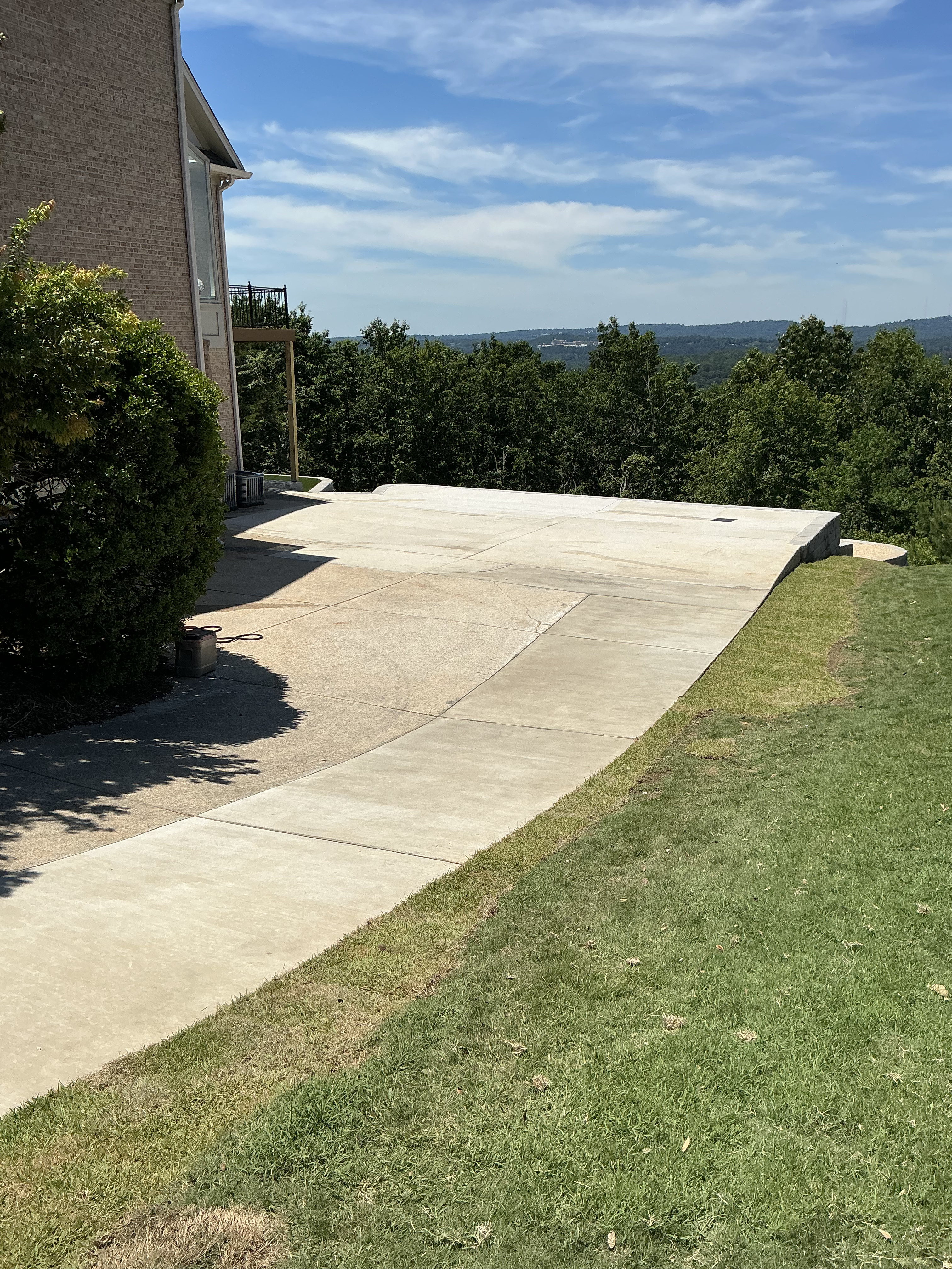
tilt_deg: -17.7
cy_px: 634
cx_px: 476
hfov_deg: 49.7
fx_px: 1027
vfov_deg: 63.4
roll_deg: +0.8
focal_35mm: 28
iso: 25
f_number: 1.8
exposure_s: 1/3788
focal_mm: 3
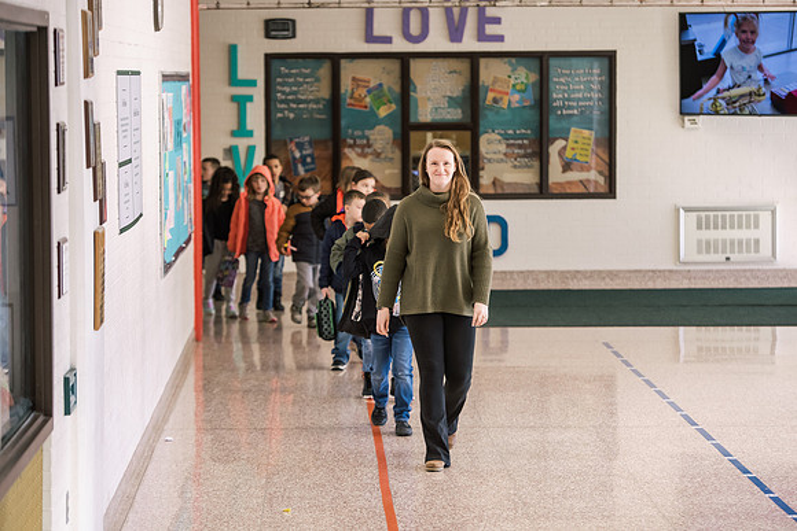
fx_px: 2720
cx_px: 398
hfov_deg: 16.7
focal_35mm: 123
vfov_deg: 11.2
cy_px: 256
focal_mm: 116
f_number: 3.5
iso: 1000
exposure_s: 1/400
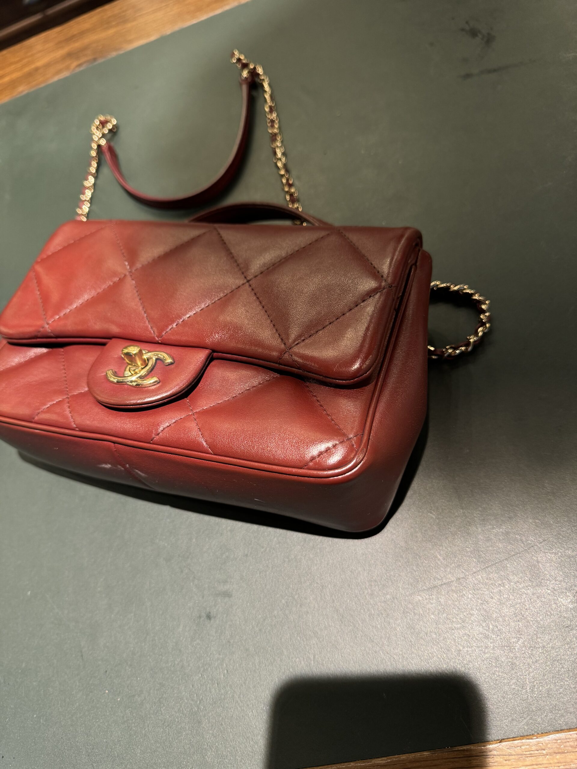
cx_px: 288
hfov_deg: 56.8
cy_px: 384
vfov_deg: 71.6
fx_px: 533
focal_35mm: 24
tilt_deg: -58.4
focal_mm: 6.76
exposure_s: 1/50
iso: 160
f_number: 1.78
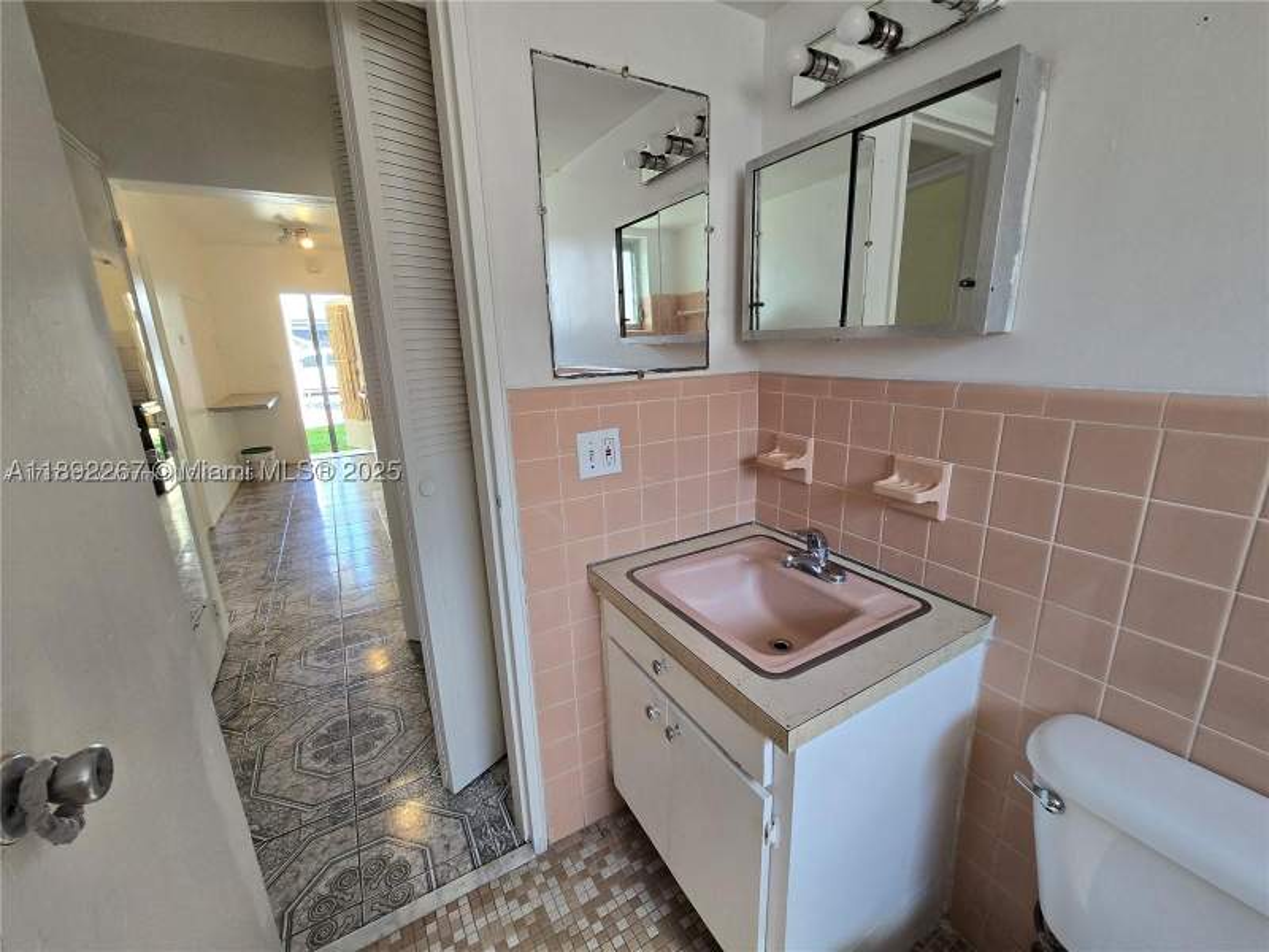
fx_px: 477
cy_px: 476
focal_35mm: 13
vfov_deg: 89.9
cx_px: 634
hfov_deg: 106.2
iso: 100
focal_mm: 2.2
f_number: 2.2
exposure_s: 1/60
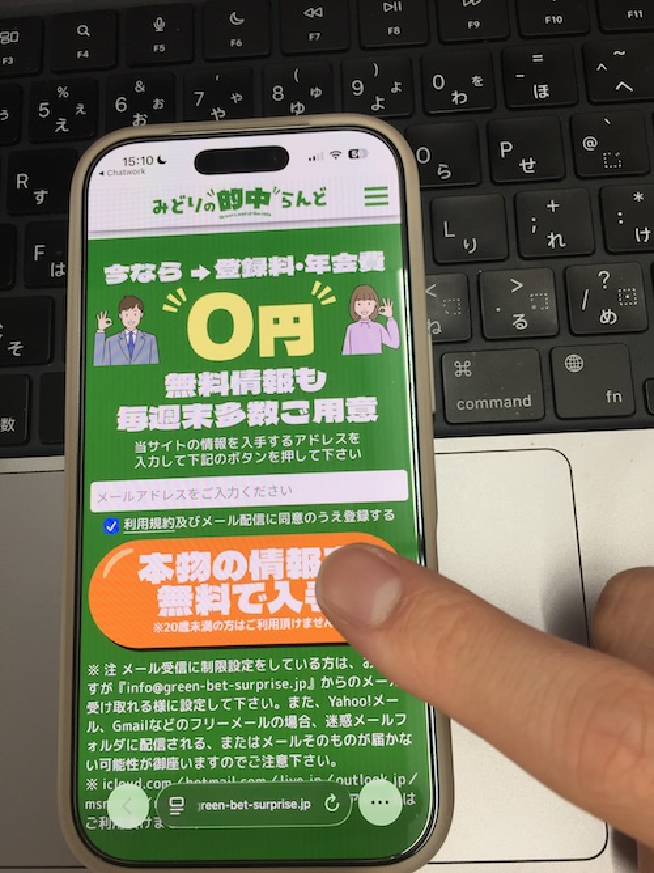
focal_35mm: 29
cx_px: 327
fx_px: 731
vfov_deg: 61.7
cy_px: 436
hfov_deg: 48.2
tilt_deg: -78.4
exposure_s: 1/120
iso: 40
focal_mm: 4.15
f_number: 2.2
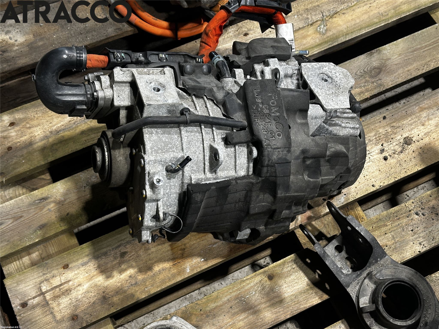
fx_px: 609
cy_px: 164
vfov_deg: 30.3
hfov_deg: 39.7
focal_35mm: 48
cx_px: 220
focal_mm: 6.86
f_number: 1.78
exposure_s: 1/50
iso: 80
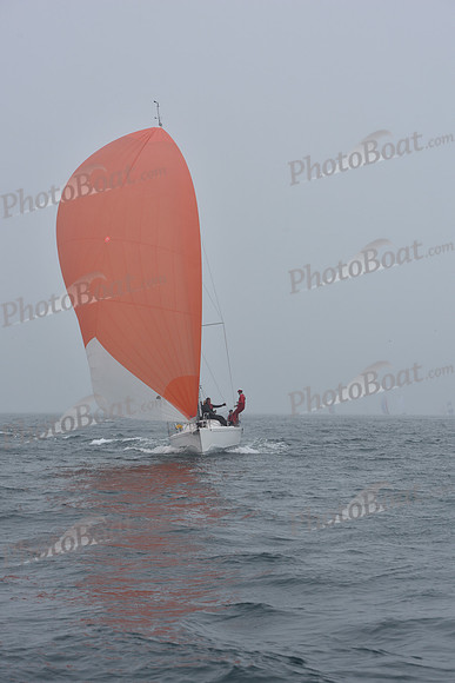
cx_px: 228
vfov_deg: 23.6
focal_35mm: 86
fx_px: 1629
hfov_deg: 15.9
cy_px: 342
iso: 250
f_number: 8
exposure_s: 1/800
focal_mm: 86
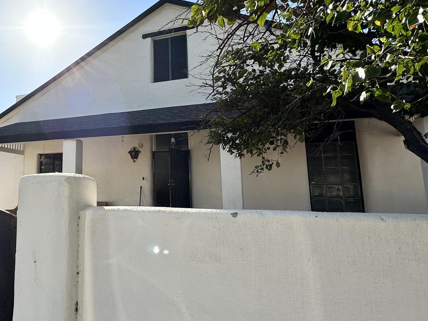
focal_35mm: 28
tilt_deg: +7.0
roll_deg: +0.4
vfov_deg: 49.6
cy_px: 138
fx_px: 346
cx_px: 98
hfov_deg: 59.5
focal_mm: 2.22
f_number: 2.2
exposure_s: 1/3040
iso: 50
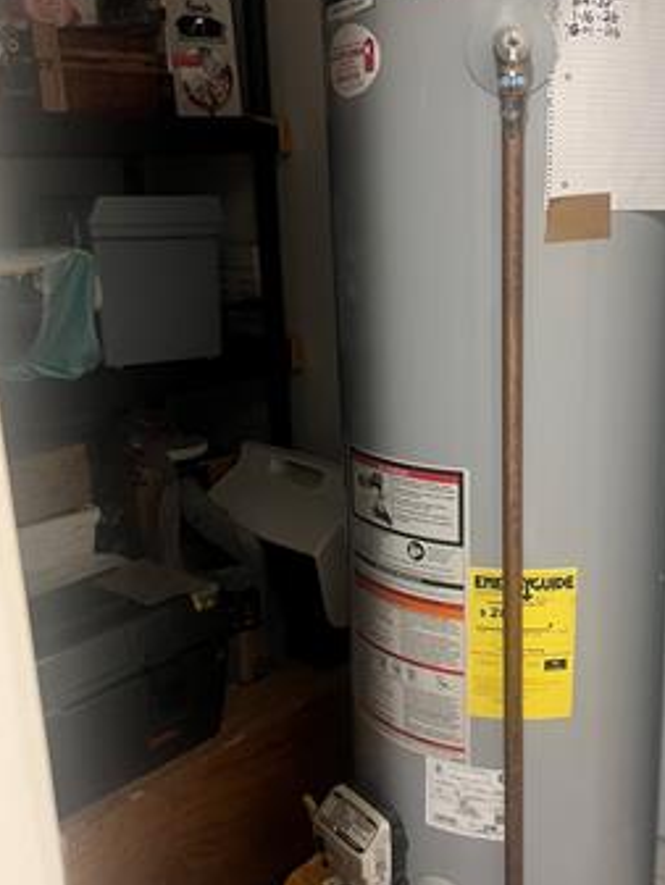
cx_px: 449
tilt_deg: -15.3
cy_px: 444
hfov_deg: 38.2
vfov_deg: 50.1
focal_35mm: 37
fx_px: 947
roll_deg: +0.6
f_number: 1.5
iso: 500
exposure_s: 1/40
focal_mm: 5.7
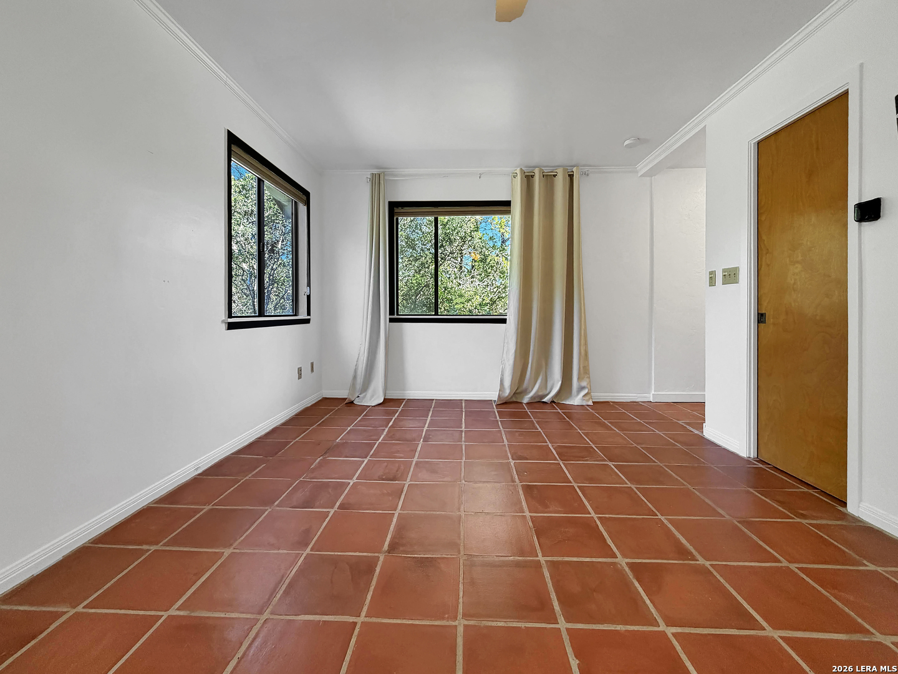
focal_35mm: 14
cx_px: 449
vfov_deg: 85.7
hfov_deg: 102.1
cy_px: 337
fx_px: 363
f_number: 2.2
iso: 200
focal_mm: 2.22
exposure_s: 1/120
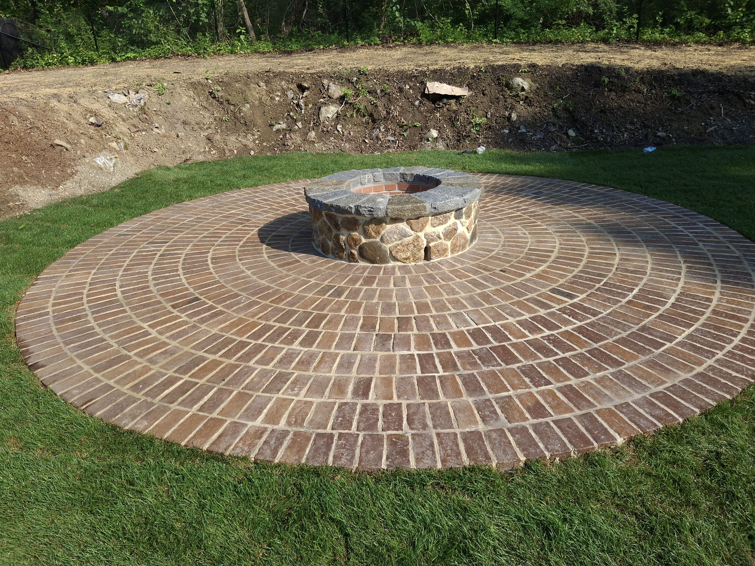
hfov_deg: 69.4
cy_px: 283
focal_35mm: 25
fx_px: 545
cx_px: 378
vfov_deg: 54.9
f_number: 1.8
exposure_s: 1/644
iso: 40
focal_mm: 4.69
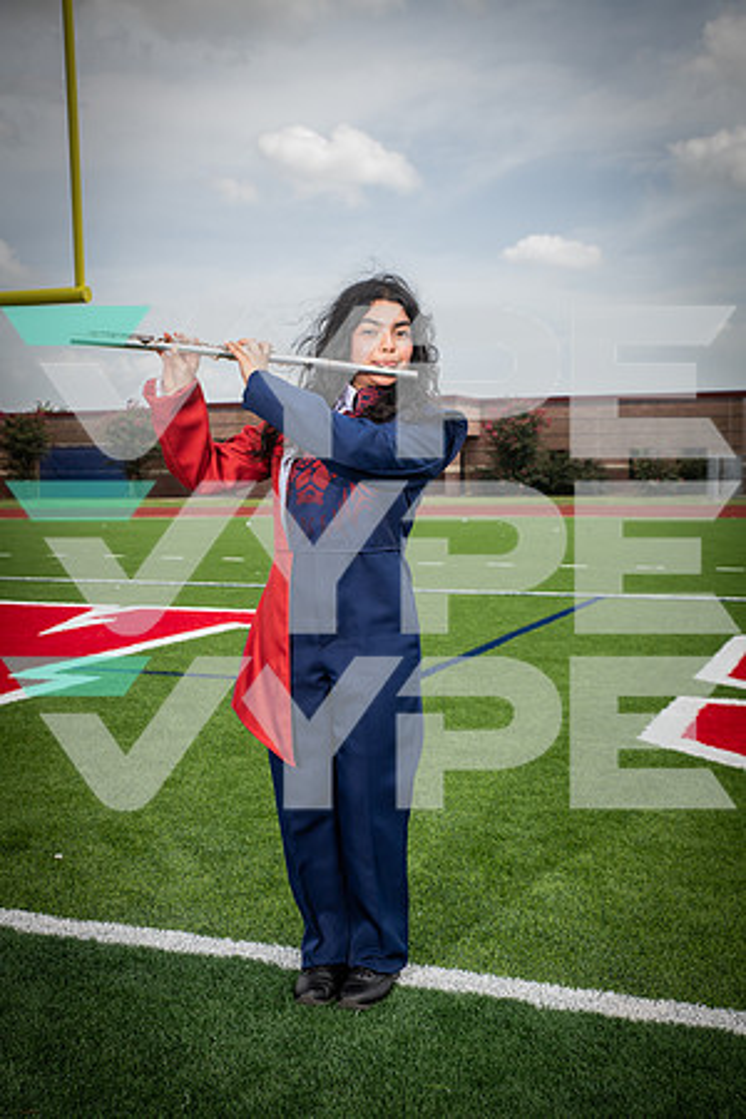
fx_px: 1305
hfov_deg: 31.9
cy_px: 560
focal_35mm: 42
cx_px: 373
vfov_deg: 46.4
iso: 125
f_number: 7.1
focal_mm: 42
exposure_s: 1/400
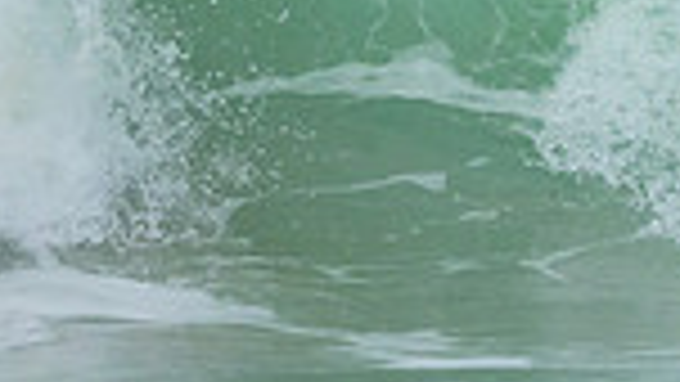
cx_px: 1261
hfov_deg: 1.1
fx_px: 34175
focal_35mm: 1895
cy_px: -254
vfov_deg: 0.6
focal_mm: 470
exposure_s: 1/1600
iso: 3200
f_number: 10
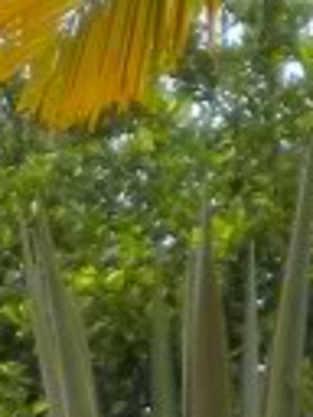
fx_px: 3364
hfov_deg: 5.0
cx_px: -665
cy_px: 1091
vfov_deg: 6.6
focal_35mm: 279
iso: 80
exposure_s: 1/240
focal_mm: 6.3
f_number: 4.6
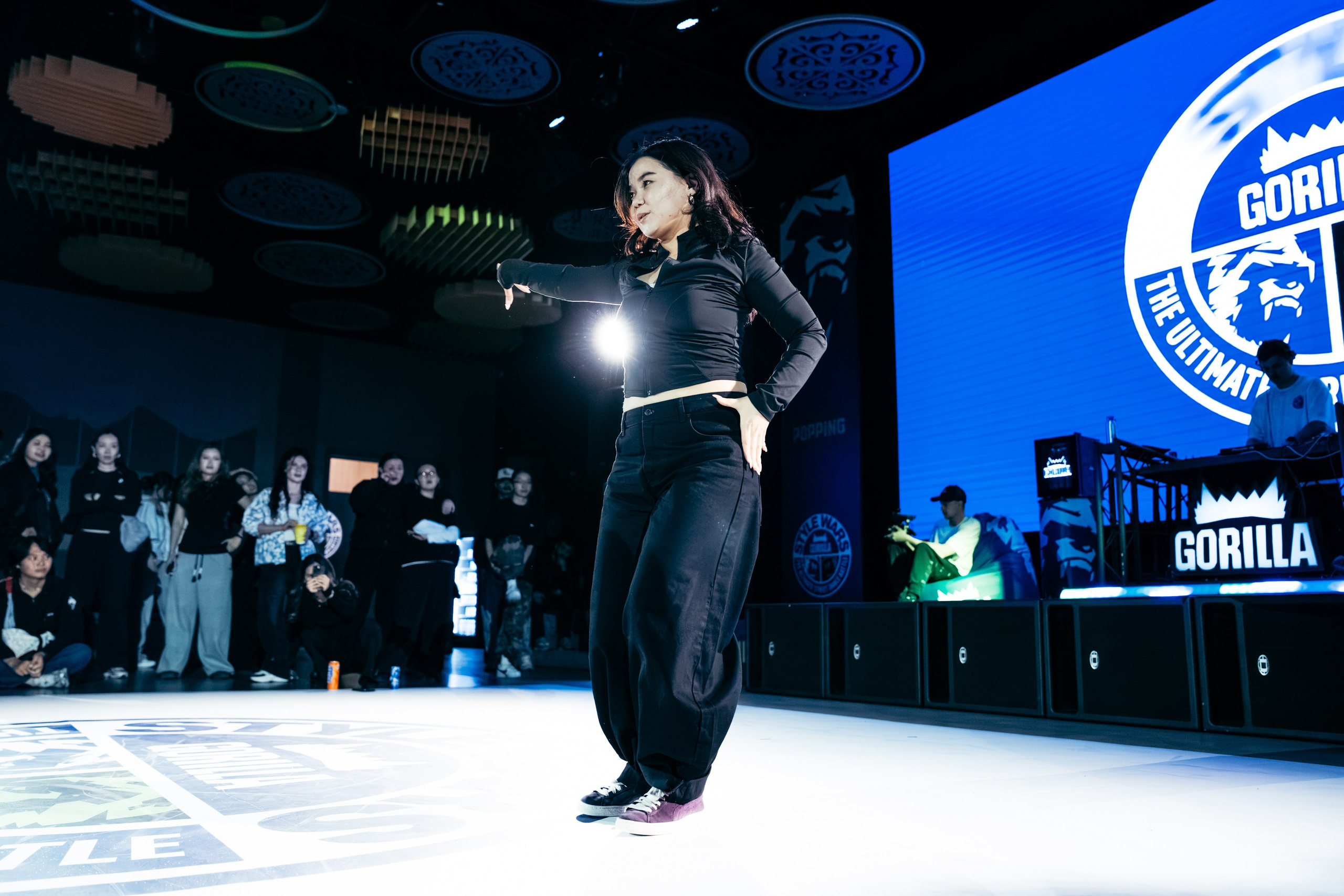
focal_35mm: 28
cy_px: 448
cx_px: 672
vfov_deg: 46.4
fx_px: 1045
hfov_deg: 65.5
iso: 3200
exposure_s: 1/800
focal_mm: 28
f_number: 2.8
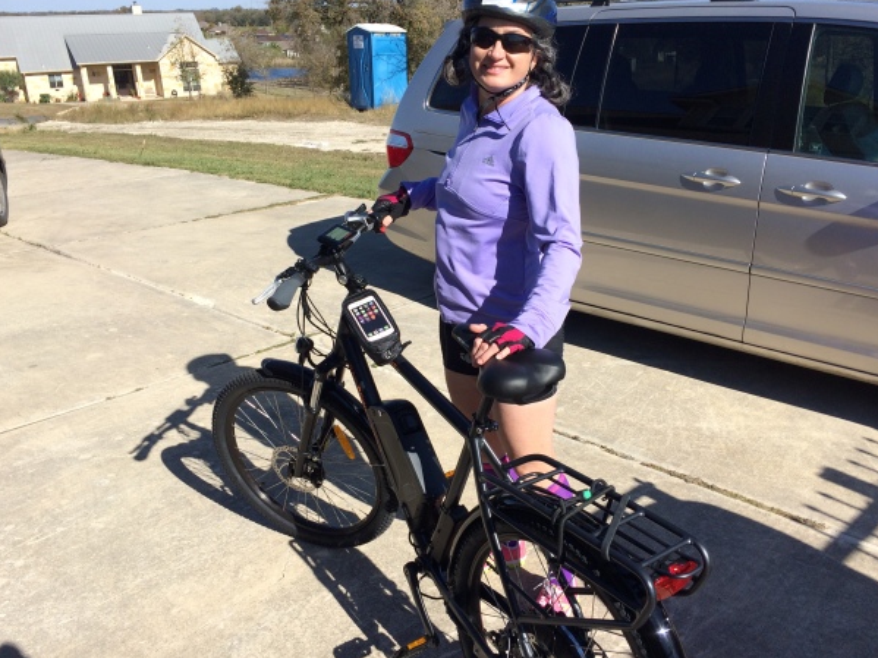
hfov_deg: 58.4
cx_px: 451
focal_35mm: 31
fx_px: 786
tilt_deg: -23.1
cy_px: 321
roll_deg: +0.8
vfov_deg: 45.4
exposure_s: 1/2053
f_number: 2.2
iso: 32
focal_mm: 4.15
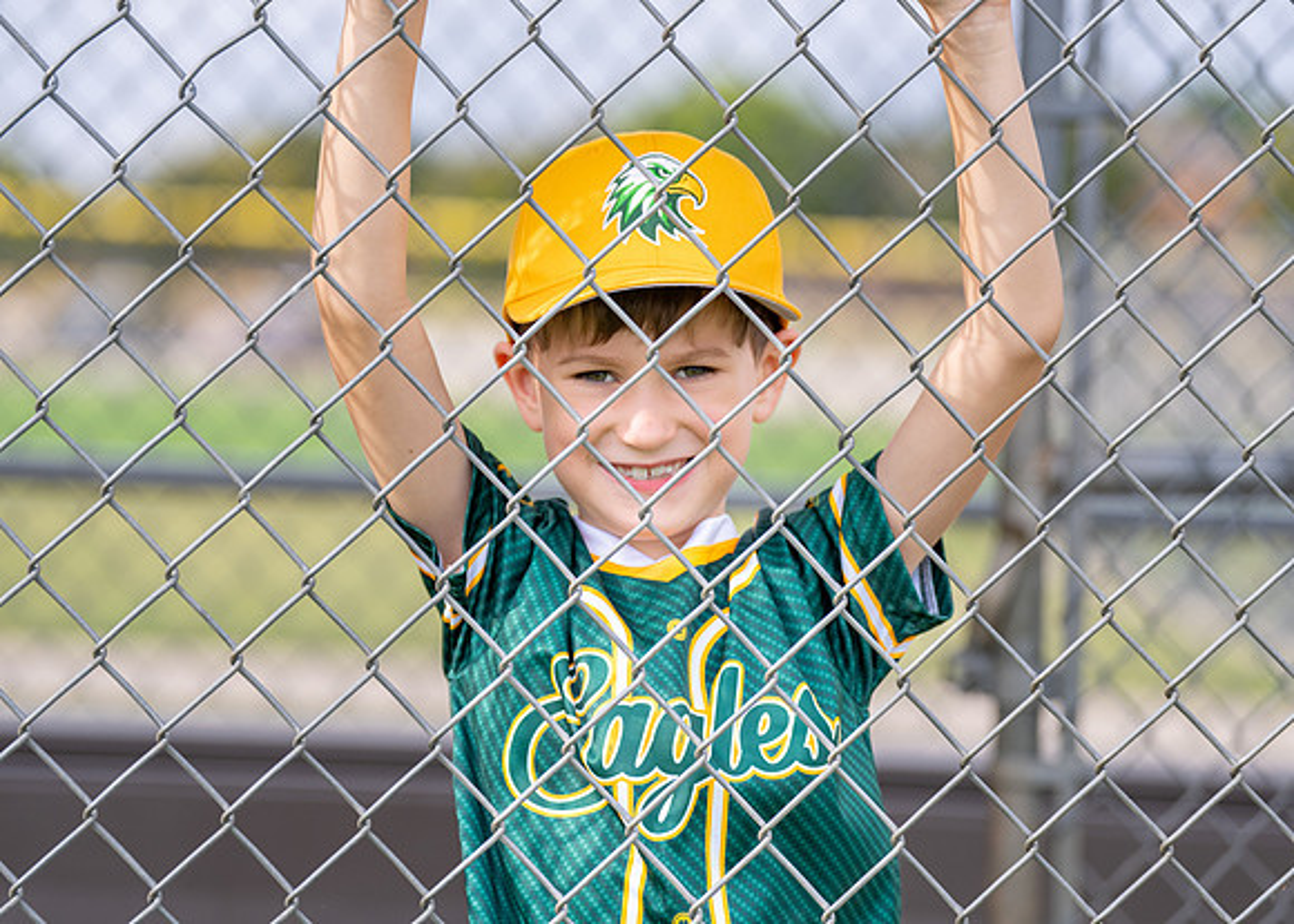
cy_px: 438
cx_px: 649
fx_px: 4699
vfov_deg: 11.2
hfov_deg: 15.7
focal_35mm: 128
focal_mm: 113
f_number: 2.8
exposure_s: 1/1600
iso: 250
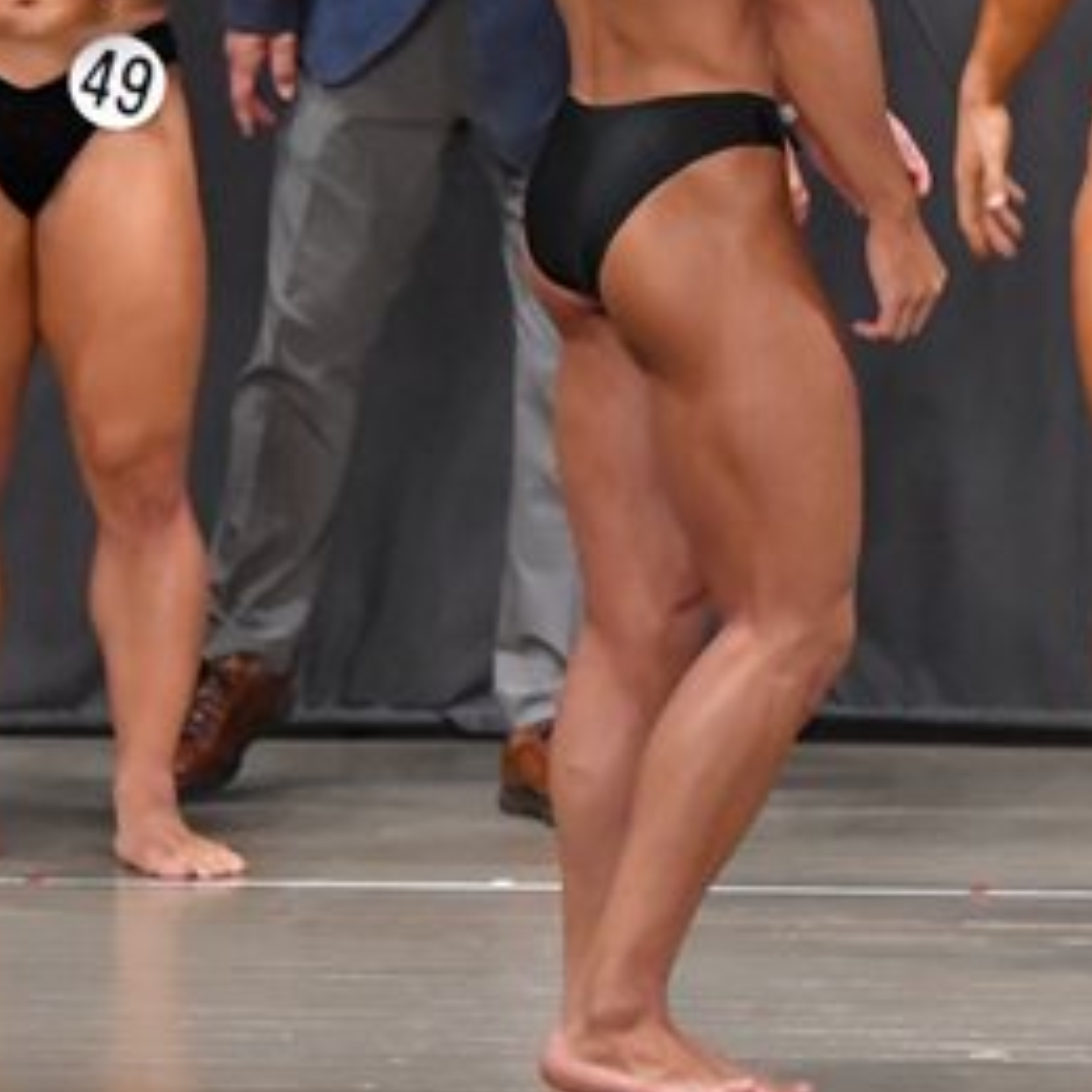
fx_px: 16882
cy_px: 328
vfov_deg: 3.7
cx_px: 985
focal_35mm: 473
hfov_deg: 3.7
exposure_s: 1/400
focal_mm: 125
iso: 6400
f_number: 5.6
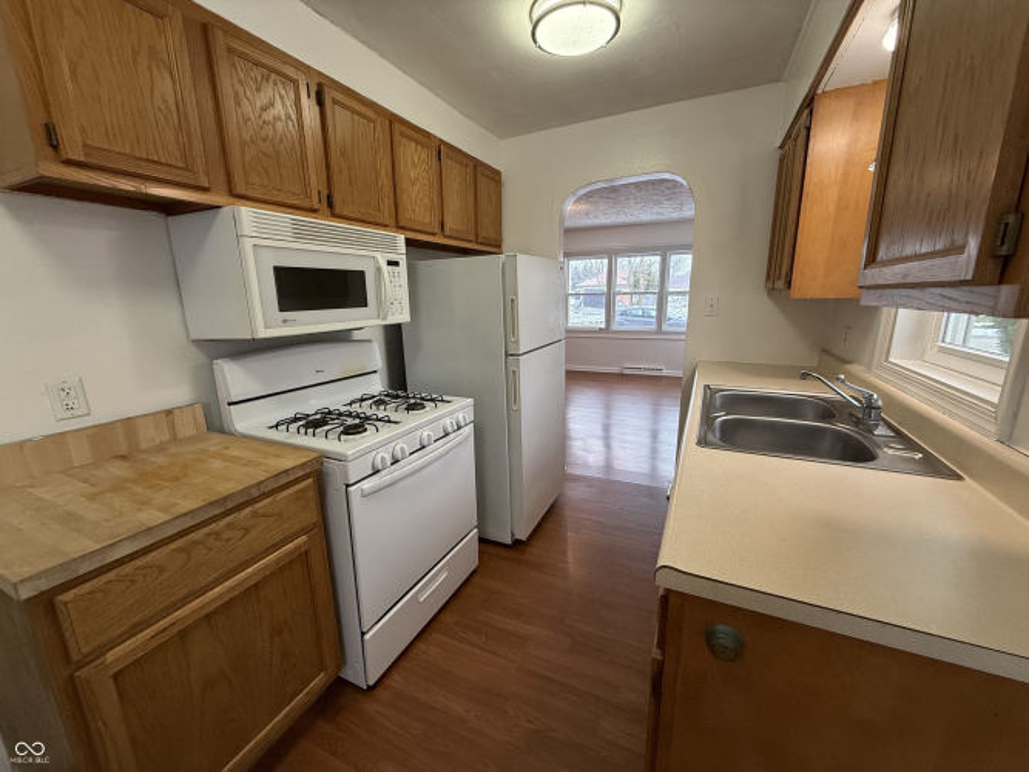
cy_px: 386
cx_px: 514
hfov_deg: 102.1
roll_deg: +1.0
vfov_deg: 85.7
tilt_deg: -11.6
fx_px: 416
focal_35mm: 14
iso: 200
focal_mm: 2.22
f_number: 2.2
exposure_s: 1/120
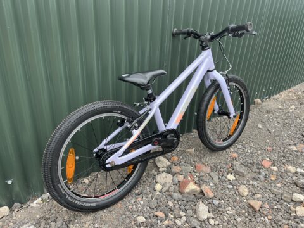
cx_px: 152
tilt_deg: -24.3
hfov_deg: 67.3
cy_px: 114
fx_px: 228
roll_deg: -3.3
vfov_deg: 53.1
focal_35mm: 26
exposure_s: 1/298
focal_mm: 5.1
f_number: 1.6
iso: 50
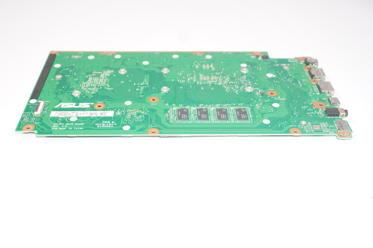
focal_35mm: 40
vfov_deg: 33.0
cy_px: 124
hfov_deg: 48.0
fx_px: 419
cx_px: 186
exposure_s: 1/125
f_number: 5.6
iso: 400
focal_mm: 27
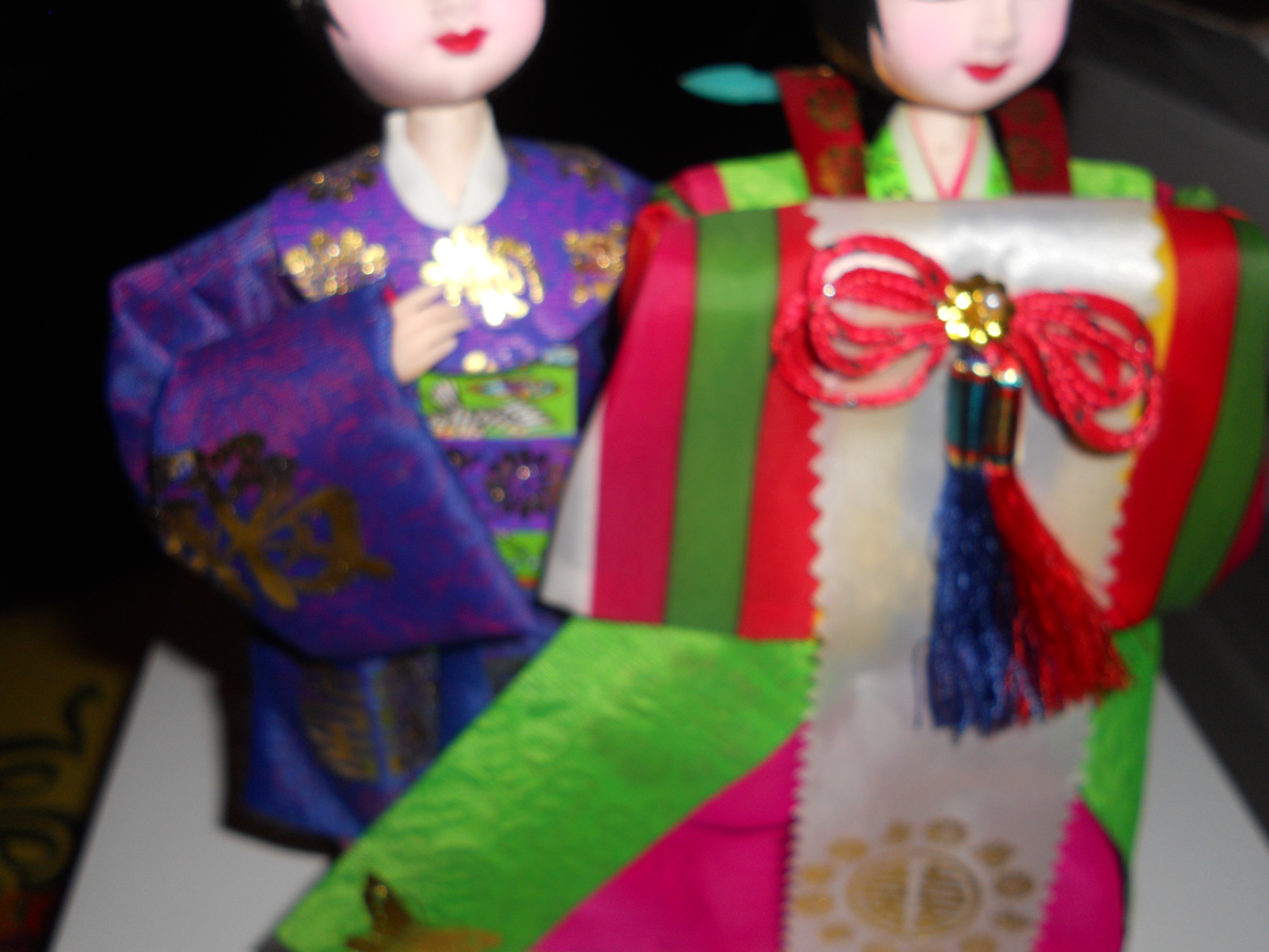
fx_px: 1173
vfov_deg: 44.2
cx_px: 634
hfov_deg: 56.8
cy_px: 476
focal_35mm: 32
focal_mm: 5.8
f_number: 8.8
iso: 80
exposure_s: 1/25
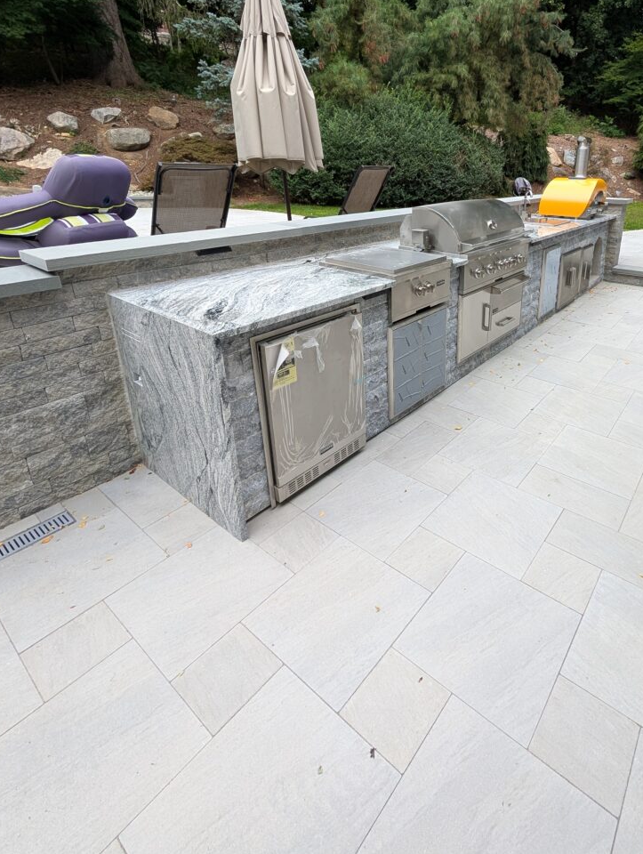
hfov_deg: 72.4
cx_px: 433
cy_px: 315
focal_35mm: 17
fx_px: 420
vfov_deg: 88.9
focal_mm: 2.02
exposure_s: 1/629
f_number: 1.7
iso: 57
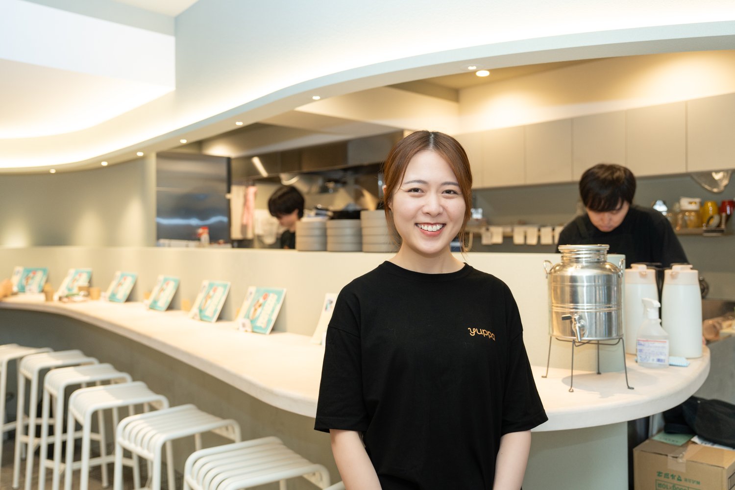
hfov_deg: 60.3
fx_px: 633
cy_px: 245
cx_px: 368
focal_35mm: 31
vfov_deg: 42.3
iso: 640
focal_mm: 31
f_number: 2.8
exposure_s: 1/100
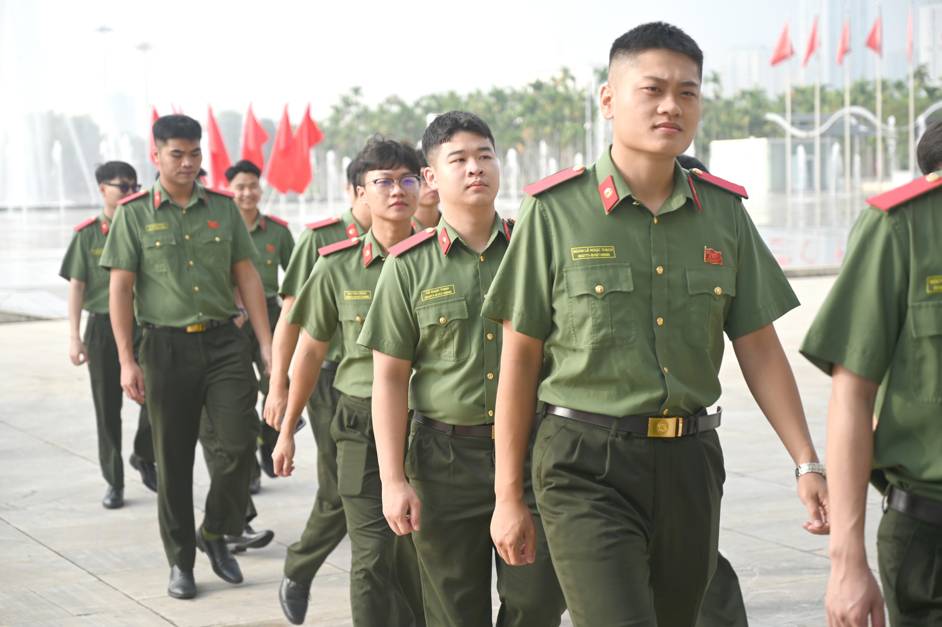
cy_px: 314
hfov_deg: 28.9
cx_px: 471
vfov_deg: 19.4
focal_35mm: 70
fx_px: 1830
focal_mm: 70
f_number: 4.5
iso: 100
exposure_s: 1/320
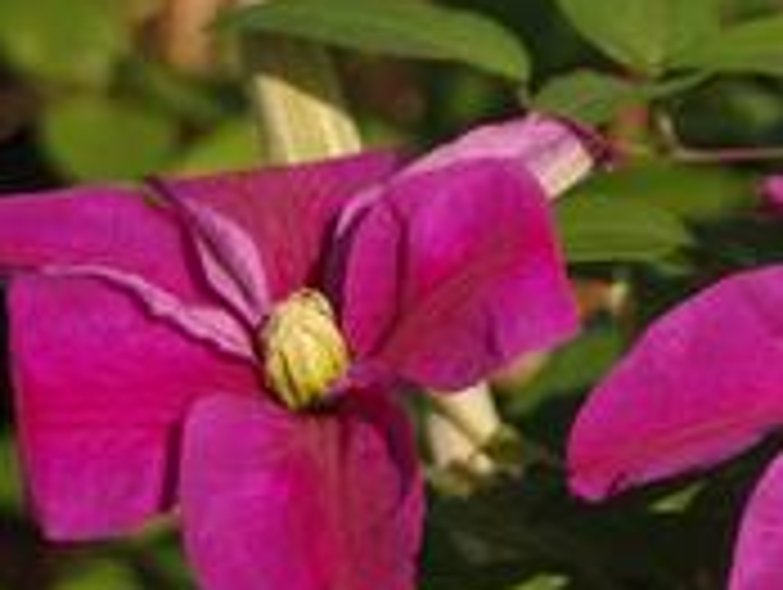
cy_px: 374
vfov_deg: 5.6
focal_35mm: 265
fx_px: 6002
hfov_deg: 7.4
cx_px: 684
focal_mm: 80
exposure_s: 1/160
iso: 100
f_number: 6.3
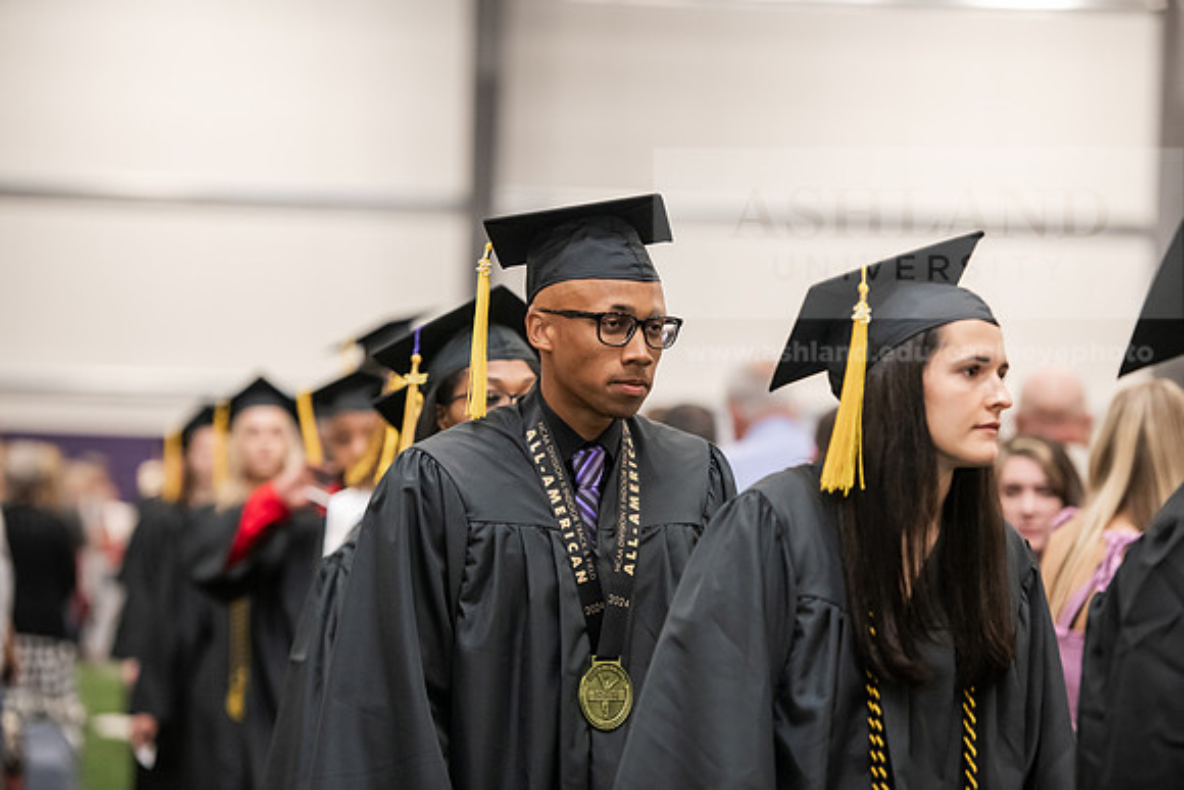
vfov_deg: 9.8
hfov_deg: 14.7
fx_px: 4605
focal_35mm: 140
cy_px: 395
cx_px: 592
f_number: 3.2
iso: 2500
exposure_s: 1/200
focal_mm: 140
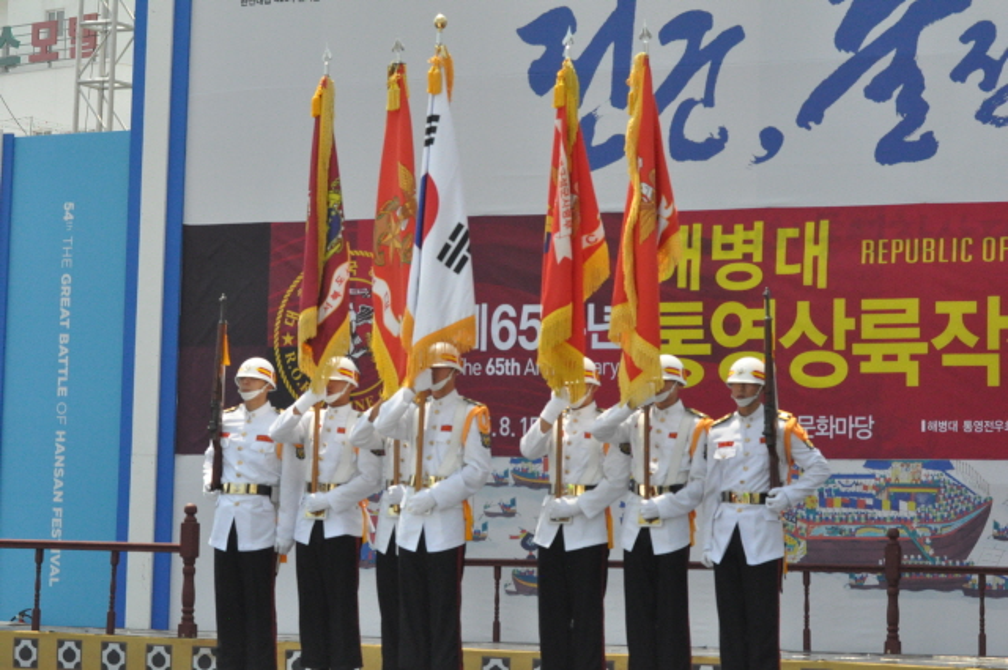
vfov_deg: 4.6
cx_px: 504
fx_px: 8389
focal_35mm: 300
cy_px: 335
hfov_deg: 6.9
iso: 2500
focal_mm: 200
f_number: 8
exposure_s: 1/4000
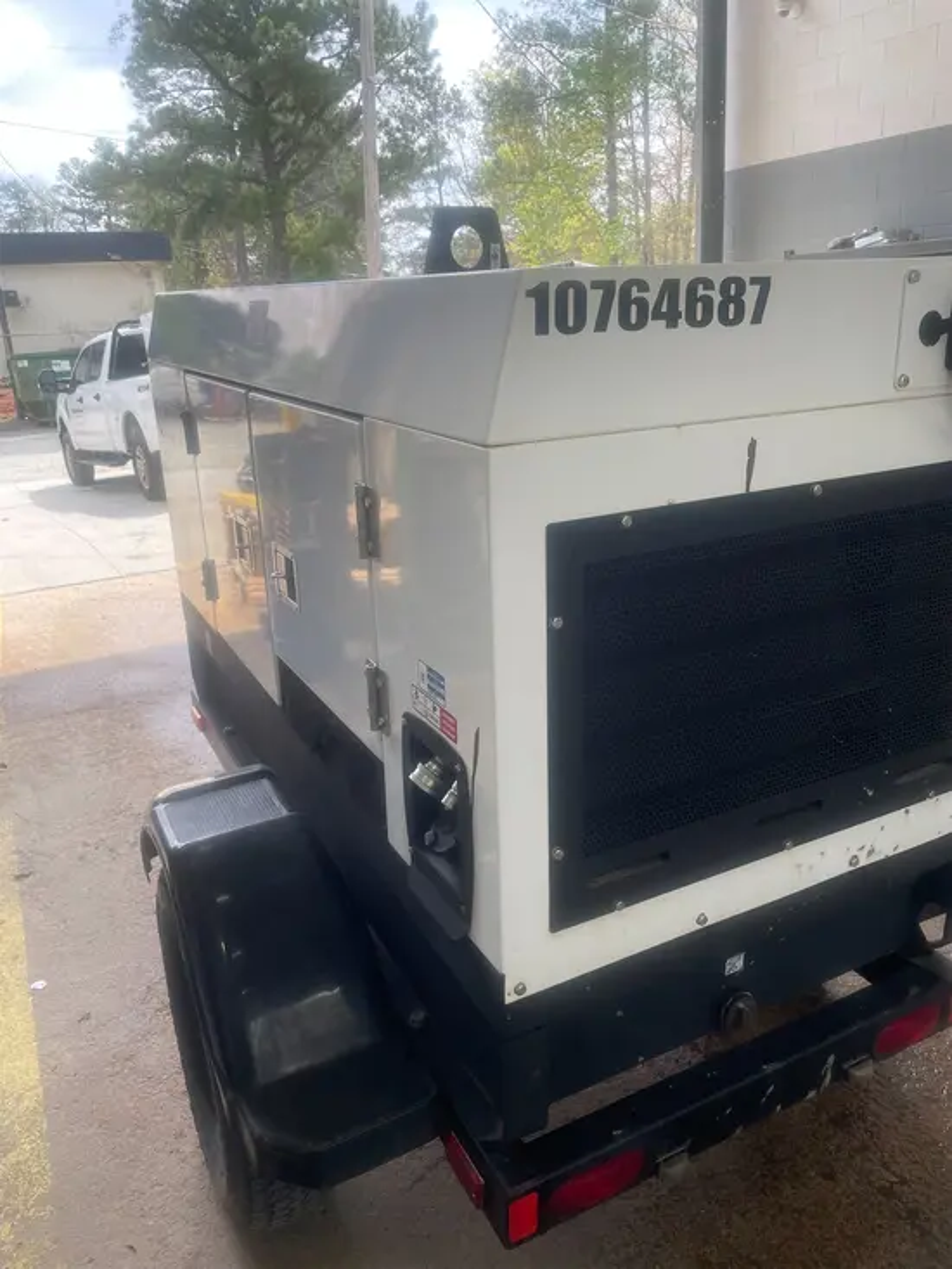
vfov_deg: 67.3
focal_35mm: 26
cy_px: 634
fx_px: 953
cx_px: 476
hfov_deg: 53.1
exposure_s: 1/606
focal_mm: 4.2
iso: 50
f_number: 1.6
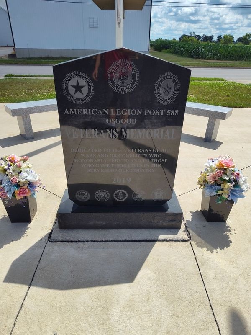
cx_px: 126
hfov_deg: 58.9
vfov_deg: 73.9
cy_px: 168
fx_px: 222
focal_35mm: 23
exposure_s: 1/1910
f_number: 1.8
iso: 100
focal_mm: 5.56
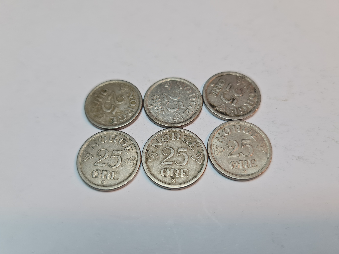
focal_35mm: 26
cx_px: 170
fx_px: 255
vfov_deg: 53.1
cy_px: 127
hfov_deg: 67.3
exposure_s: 1/100
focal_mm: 5.4
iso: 50
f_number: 1.8
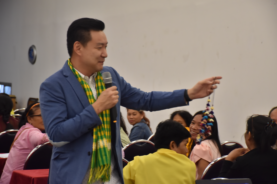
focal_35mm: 112
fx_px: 866
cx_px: 138
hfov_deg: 18.2
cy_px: 92
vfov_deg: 12.2
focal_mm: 75
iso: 800
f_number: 5
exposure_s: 1/50
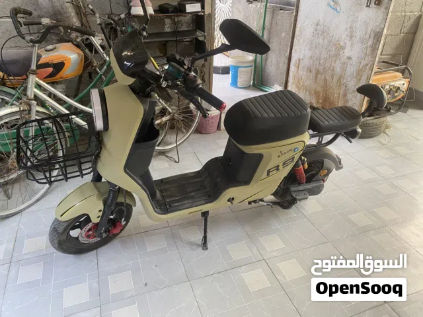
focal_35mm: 26
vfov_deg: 53.1
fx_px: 318
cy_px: 158
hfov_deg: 67.3
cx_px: 212
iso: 125
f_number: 1.8
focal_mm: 4.25
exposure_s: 1/95
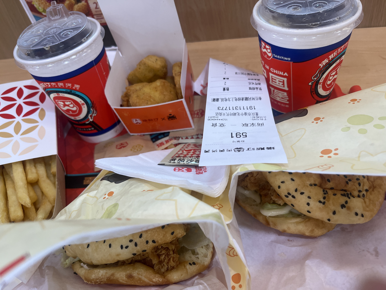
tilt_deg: -47.4
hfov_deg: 67.3
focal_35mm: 26
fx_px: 290
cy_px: 145
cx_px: 193
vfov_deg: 53.1
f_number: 1.6
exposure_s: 1/100
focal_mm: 5.1
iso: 125
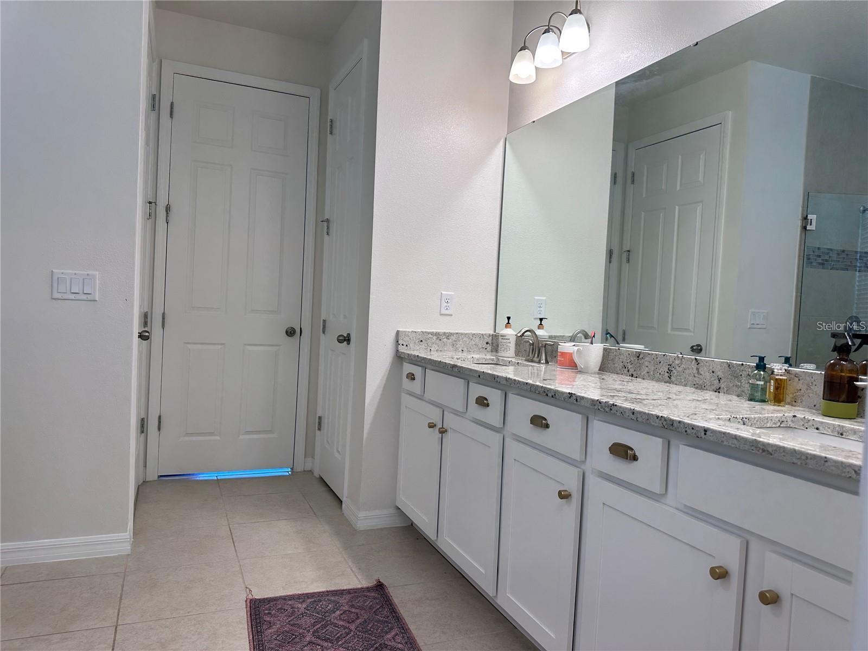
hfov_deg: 71.6
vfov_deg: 56.8
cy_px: 326
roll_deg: -3.2
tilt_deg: -3.9
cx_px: 434
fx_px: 602
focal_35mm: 24
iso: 100
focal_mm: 6.86
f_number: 1.78
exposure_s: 1/132
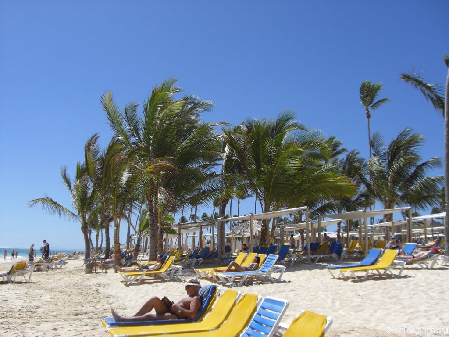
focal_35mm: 38
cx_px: 224
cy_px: 168
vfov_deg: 37.7
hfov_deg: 49.0
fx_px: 493
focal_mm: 6.2
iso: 64
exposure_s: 1/200
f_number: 8
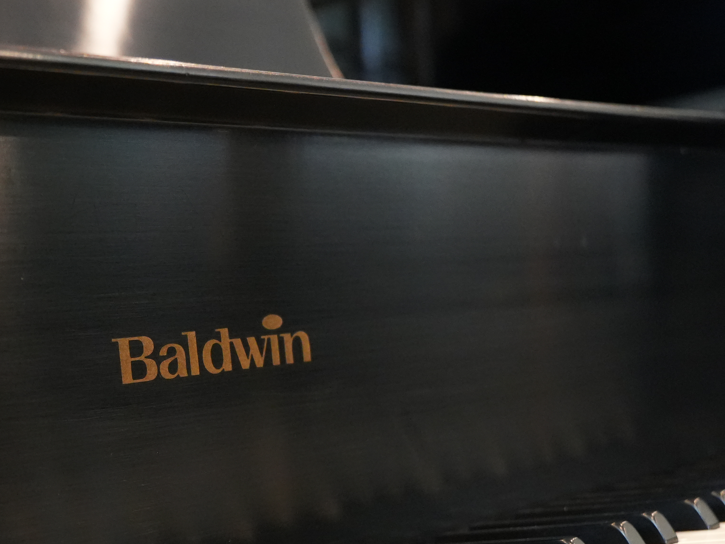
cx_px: 124
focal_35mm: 76
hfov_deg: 25.1
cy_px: 468
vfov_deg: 19.1
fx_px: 1592
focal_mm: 26
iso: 4000
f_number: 2.8
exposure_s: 1/160
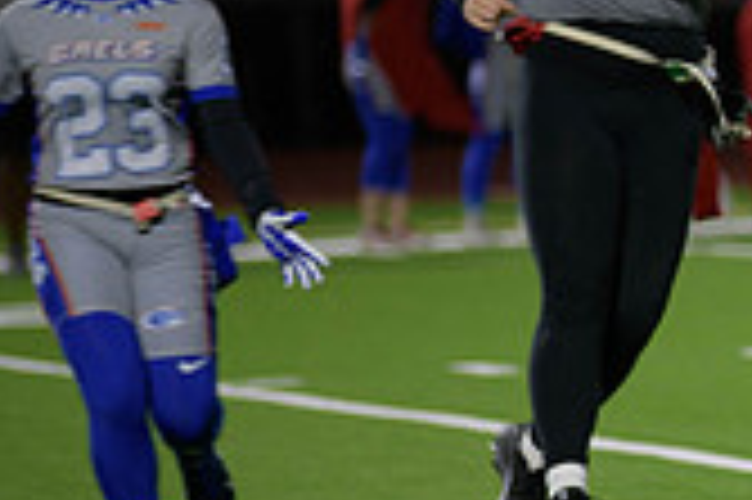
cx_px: 1229
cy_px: 282
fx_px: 10872
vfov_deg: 2.6
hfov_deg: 3.9
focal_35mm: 521
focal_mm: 150
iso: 640
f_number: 2.8
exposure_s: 1/200
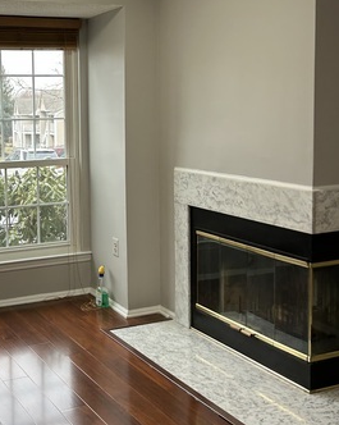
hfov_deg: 28.9
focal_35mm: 51
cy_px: 166
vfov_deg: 36.5
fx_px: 640
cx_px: 60
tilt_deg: -7.3
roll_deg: +1.1
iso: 50
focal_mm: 5.7
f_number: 1.5
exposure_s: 1/120
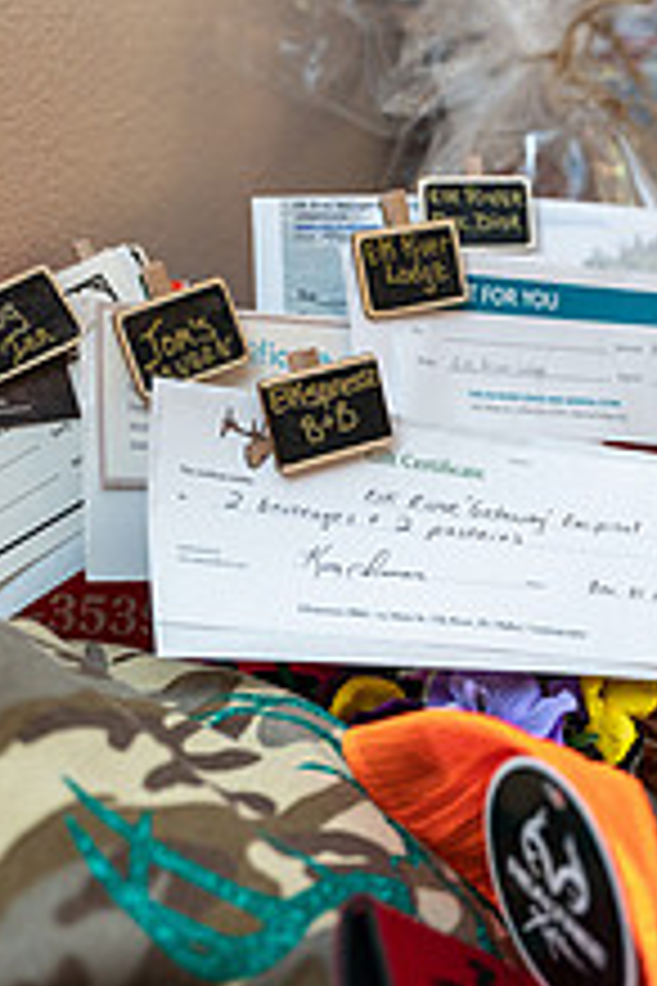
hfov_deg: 17.9
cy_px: 495
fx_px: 2080
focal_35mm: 76
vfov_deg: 26.7
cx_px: 410
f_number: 2.8
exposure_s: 1/250
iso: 500
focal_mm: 37
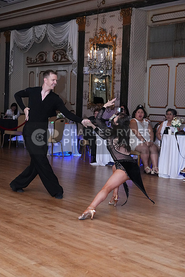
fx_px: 470
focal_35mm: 61
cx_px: 92
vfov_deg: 32.9
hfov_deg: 22.3
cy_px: 138
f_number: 4
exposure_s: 1/200
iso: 5000
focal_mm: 41
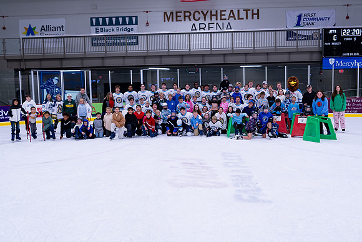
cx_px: 181
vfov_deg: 36.9
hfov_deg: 53.1
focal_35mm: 36
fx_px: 362
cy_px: 121
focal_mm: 24
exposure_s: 1/320
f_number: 3.2
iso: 160
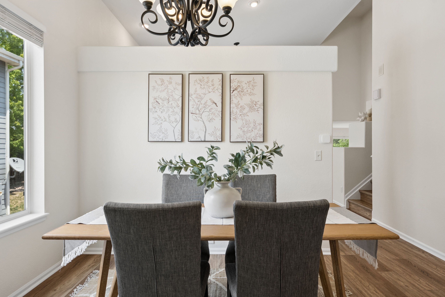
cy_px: 148
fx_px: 260
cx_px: 222
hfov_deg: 81.2
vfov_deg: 59.6
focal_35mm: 21
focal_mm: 21
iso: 1250
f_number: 8
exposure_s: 1/200
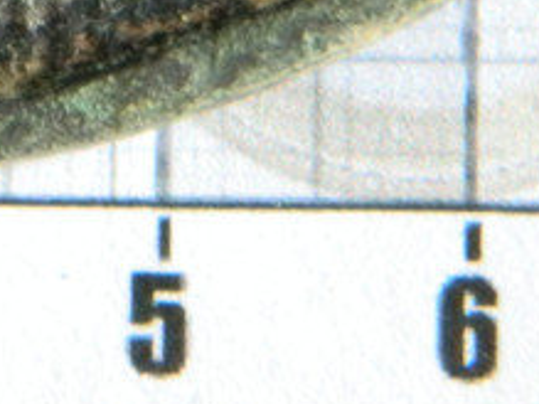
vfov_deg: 2.9
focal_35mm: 502
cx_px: -319
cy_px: -505
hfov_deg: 3.9
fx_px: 7812
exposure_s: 1/15
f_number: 4.5
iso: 400
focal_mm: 18.6
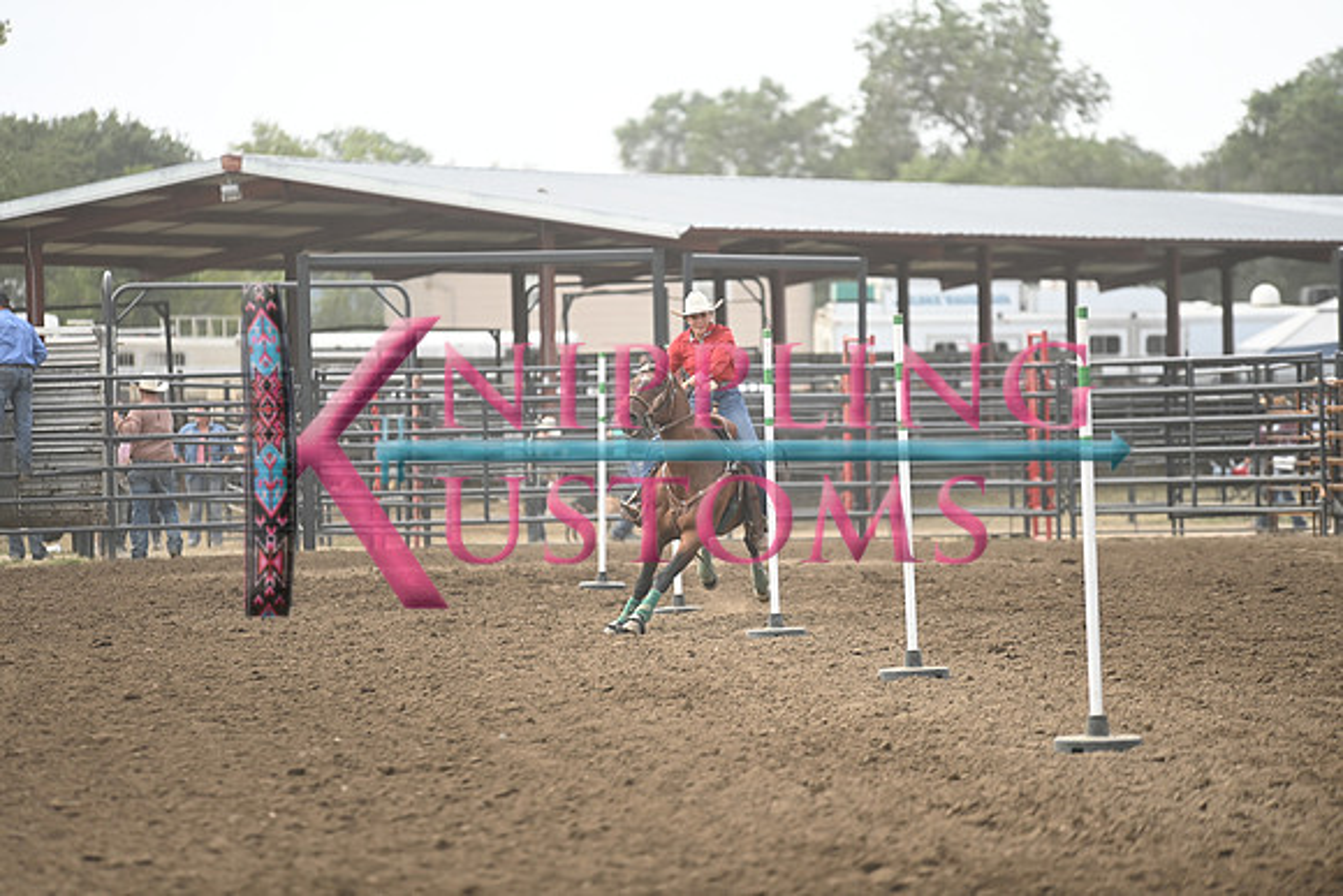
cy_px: 448
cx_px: 672
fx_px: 7463
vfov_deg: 6.9
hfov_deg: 10.3
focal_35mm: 200
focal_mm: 200
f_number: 2.8
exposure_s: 1/4000
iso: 800
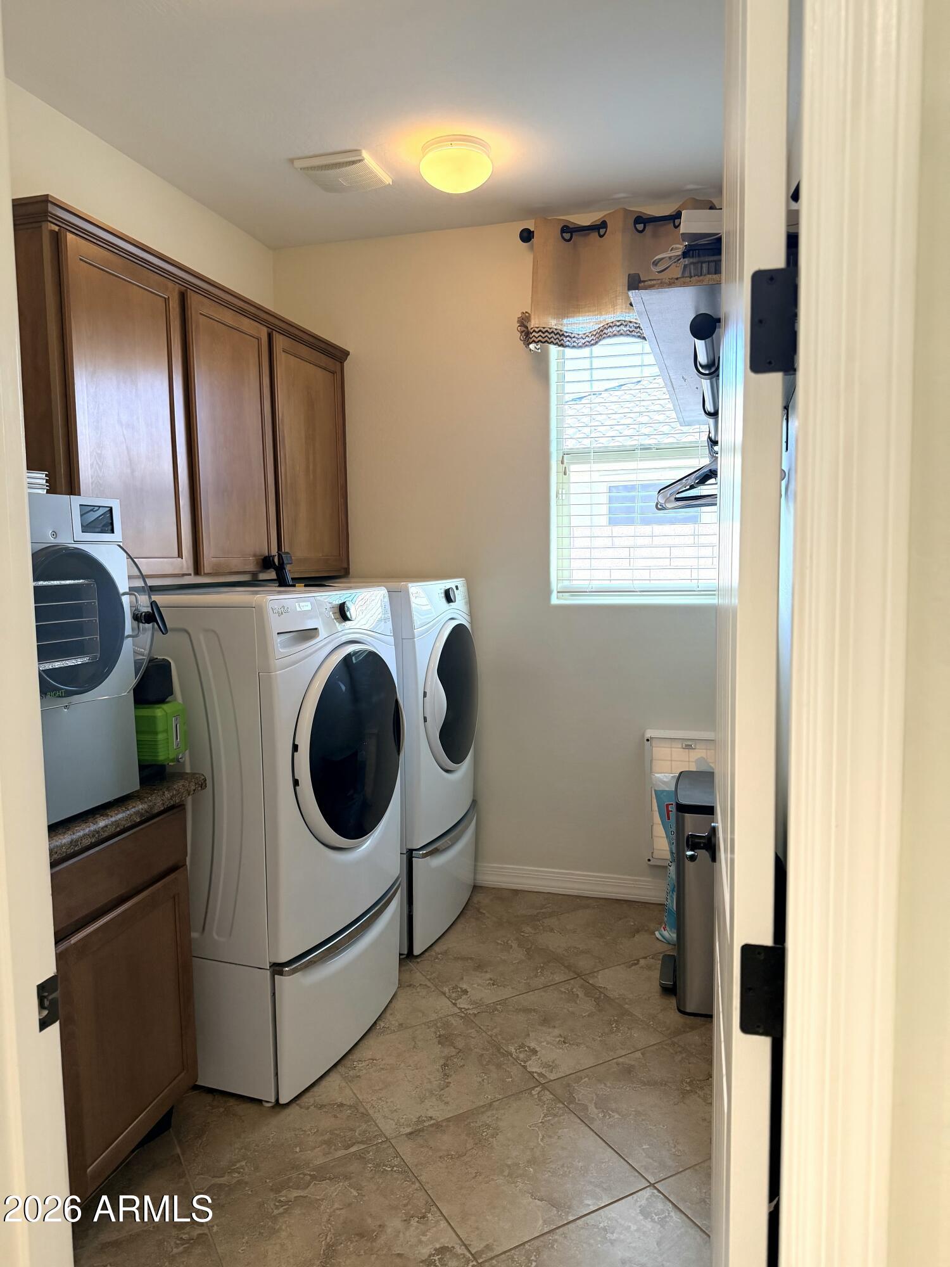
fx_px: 878
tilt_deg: -5.5
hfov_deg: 56.8
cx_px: 475
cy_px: 634
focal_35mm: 24
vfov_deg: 71.6
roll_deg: +1.4
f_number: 1.78
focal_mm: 6.76
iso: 250
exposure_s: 1/120
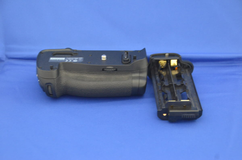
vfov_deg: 18.8
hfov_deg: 28.1
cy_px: 80
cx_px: 121
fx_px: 483
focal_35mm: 72
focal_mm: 48
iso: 1600
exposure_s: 1/30
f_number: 4.8
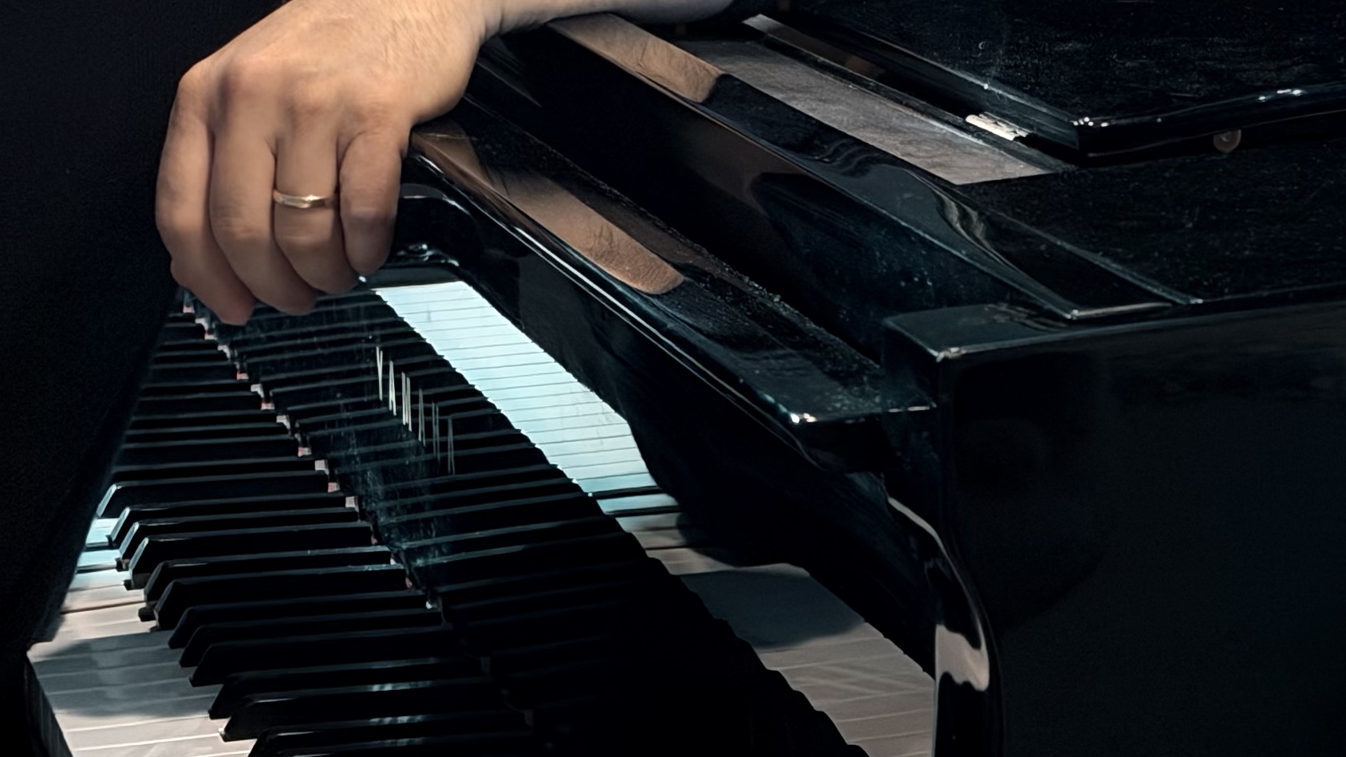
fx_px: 4461
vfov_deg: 9.6
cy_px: -123
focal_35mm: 125
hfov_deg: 17.1
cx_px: 977
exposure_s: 1/20
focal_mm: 6.76
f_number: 1.78
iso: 1000
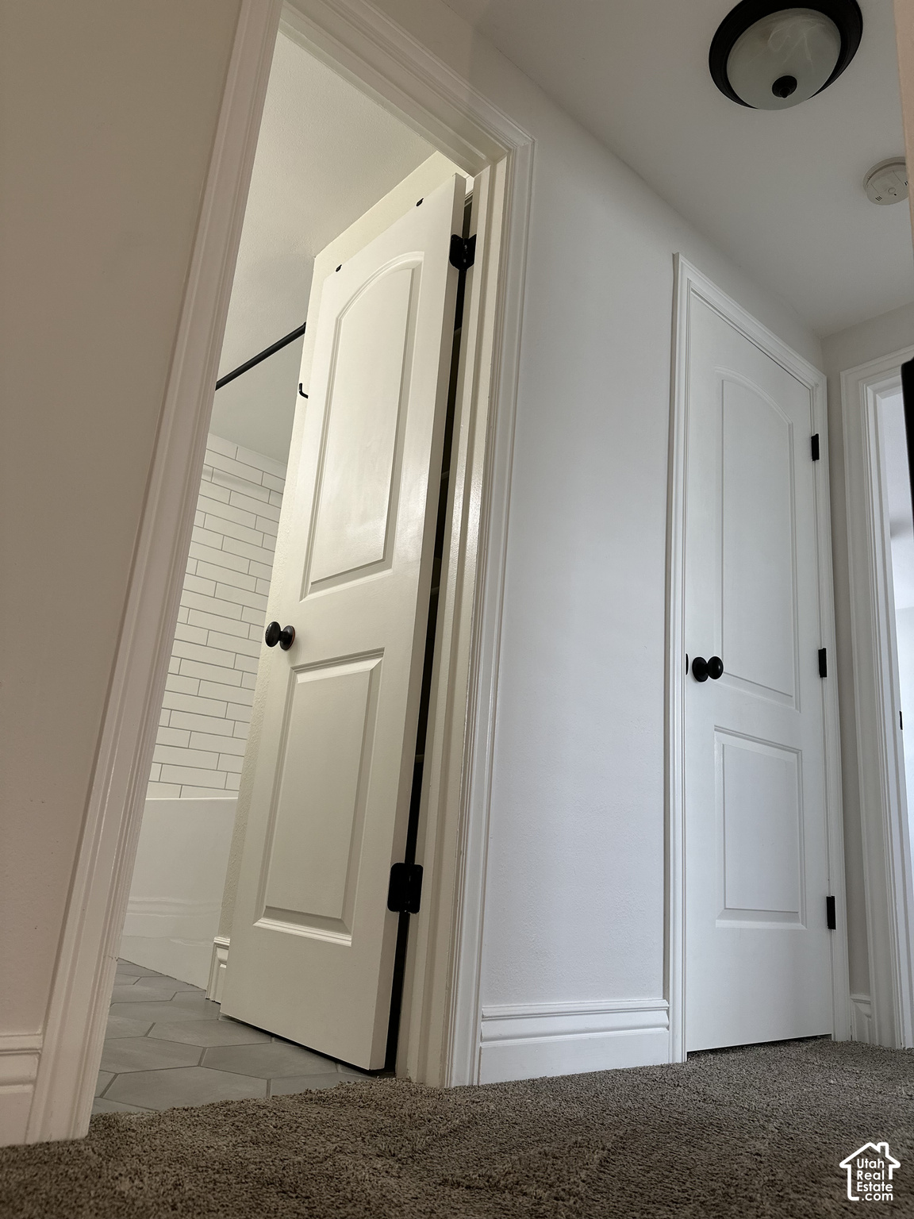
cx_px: 457
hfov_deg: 56.8
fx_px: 845
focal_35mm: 24
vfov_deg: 71.6
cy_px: 610
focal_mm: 6.86
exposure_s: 1/120
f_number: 1.78
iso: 160
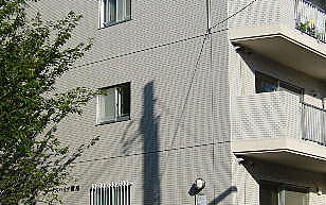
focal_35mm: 77
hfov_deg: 26.8
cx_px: 178
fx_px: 685
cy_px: 79
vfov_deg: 17.0
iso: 80
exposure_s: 1/400
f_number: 5.6
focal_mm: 5.8
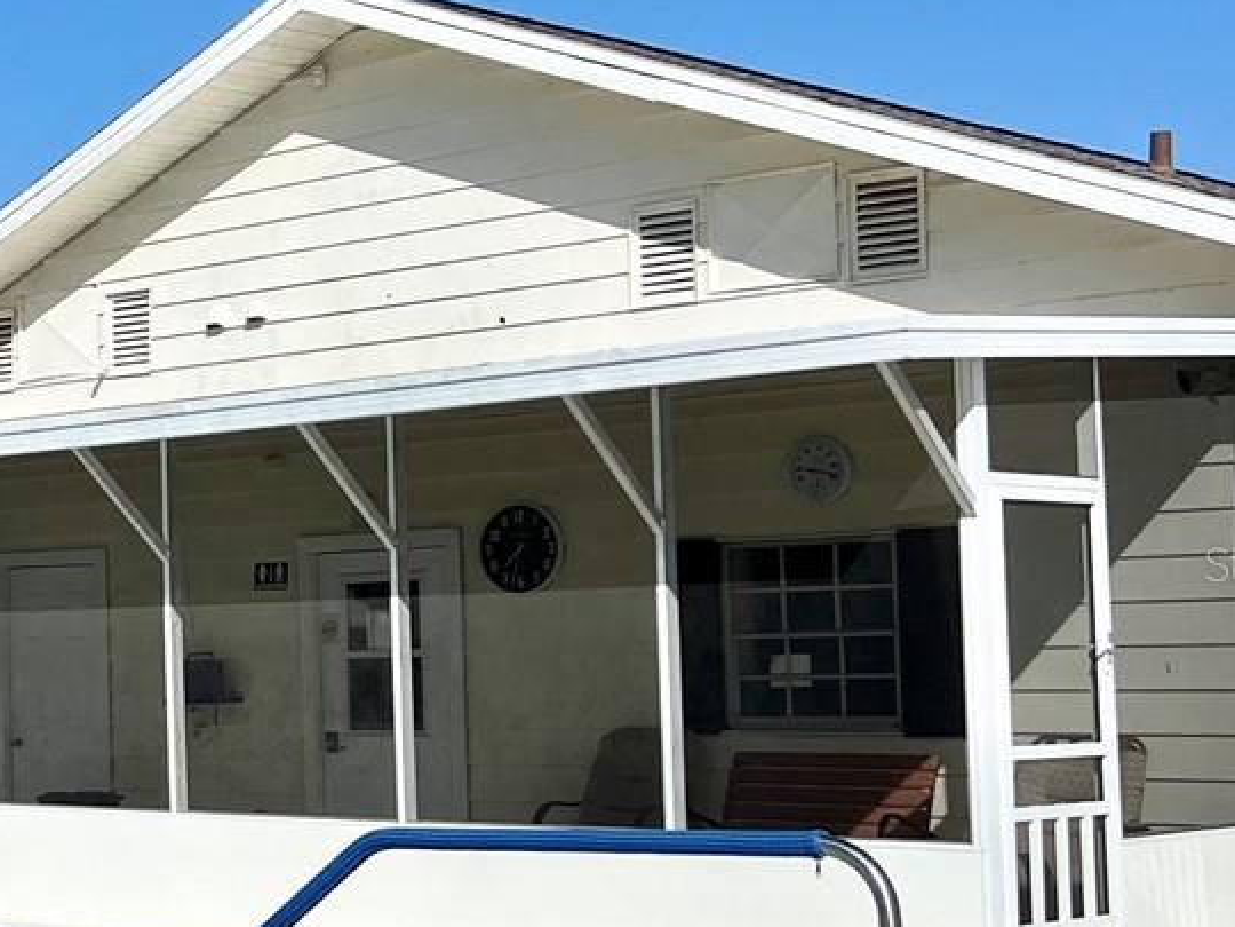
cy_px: 563
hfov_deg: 22.4
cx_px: -409
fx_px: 2747
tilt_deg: +2.8
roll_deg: +1.2
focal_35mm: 77
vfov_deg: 19.1
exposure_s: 1/11364
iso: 50
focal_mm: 5.7
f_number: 1.5
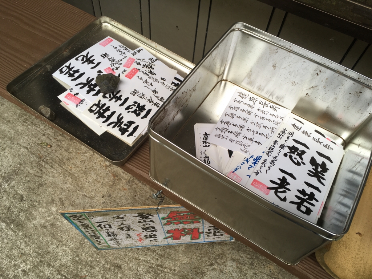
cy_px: 140
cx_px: 186
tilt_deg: -57.2
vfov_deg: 48.2
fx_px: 312
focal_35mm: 29
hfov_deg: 61.7
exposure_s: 1/60
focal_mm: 4.15
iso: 25
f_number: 2.2
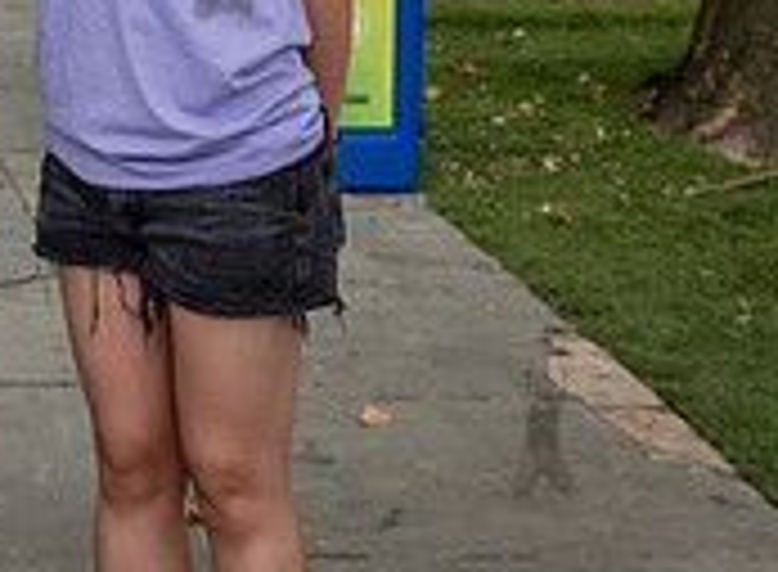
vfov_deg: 10.9
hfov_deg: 14.5
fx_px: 2900
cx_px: -311
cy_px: -227
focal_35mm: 130
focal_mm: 32
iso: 200
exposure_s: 1/160
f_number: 4
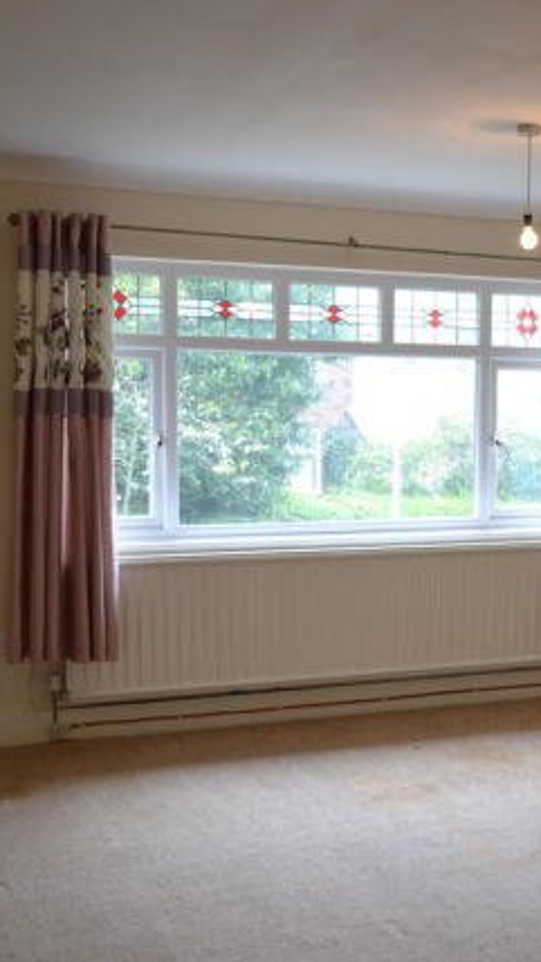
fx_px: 1225
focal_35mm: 48
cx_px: 533
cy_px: 488
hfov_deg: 23.9
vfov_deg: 42.9
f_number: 4
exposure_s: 1/60
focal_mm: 20
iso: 400
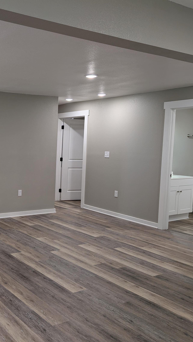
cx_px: 7
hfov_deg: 31.5
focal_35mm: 35
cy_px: 172
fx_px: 318
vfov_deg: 56.6
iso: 25
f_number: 1.68
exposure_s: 1/126
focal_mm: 6.9
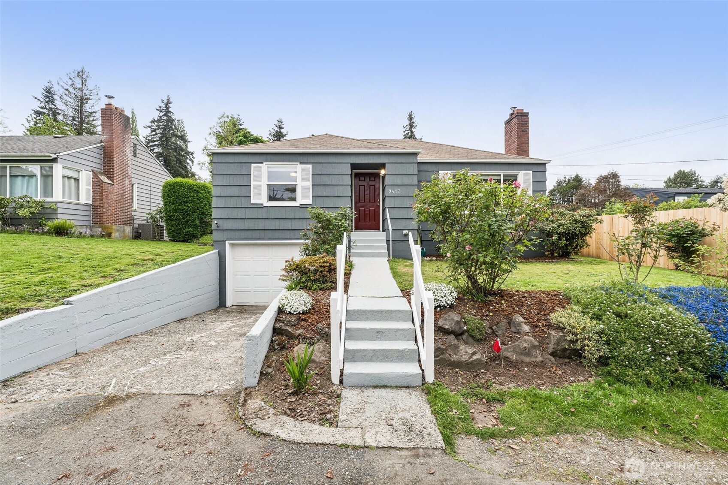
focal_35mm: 15
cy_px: 242
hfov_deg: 100.4
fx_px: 303
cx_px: 364
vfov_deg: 77.3
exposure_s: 1/125
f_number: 9
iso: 250
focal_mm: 10
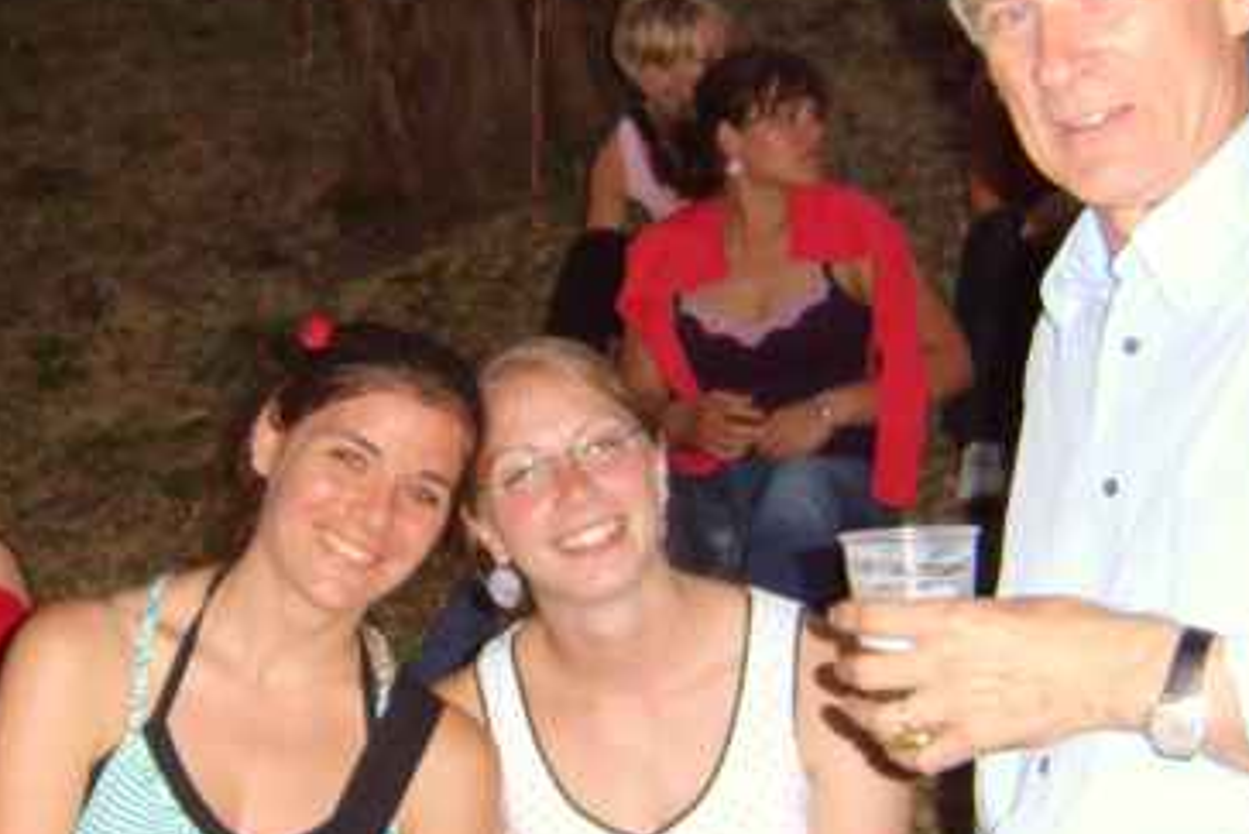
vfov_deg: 21.9
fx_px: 2152
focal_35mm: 62
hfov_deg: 31.9
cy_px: 410
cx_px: 360
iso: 141
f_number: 2.7
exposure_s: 1/30
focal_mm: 8.13
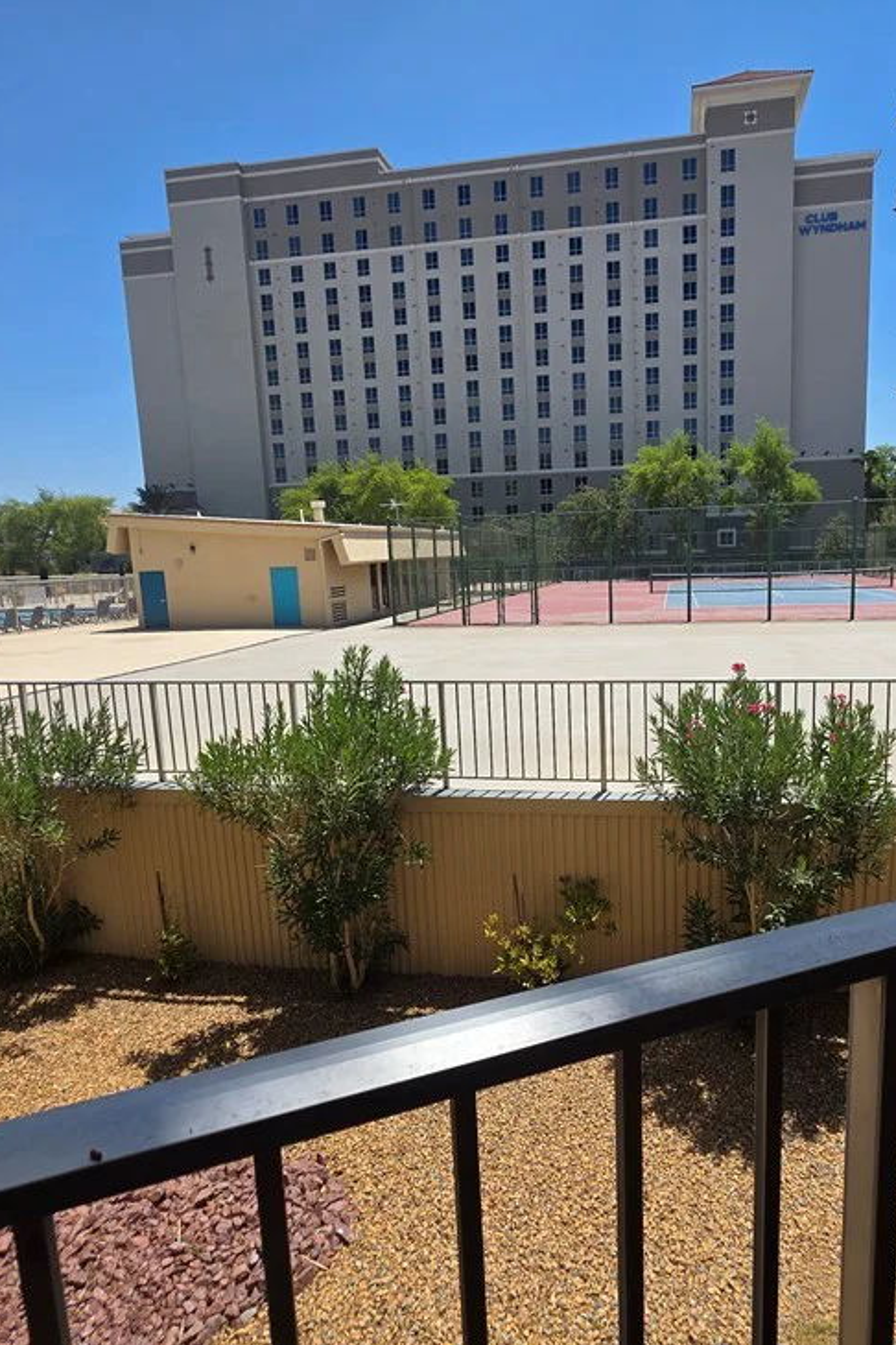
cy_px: 664
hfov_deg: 63.8
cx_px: 549
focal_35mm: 19
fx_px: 709
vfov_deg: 86.9
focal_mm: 2.2
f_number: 1.9
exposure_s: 1/2650
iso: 40
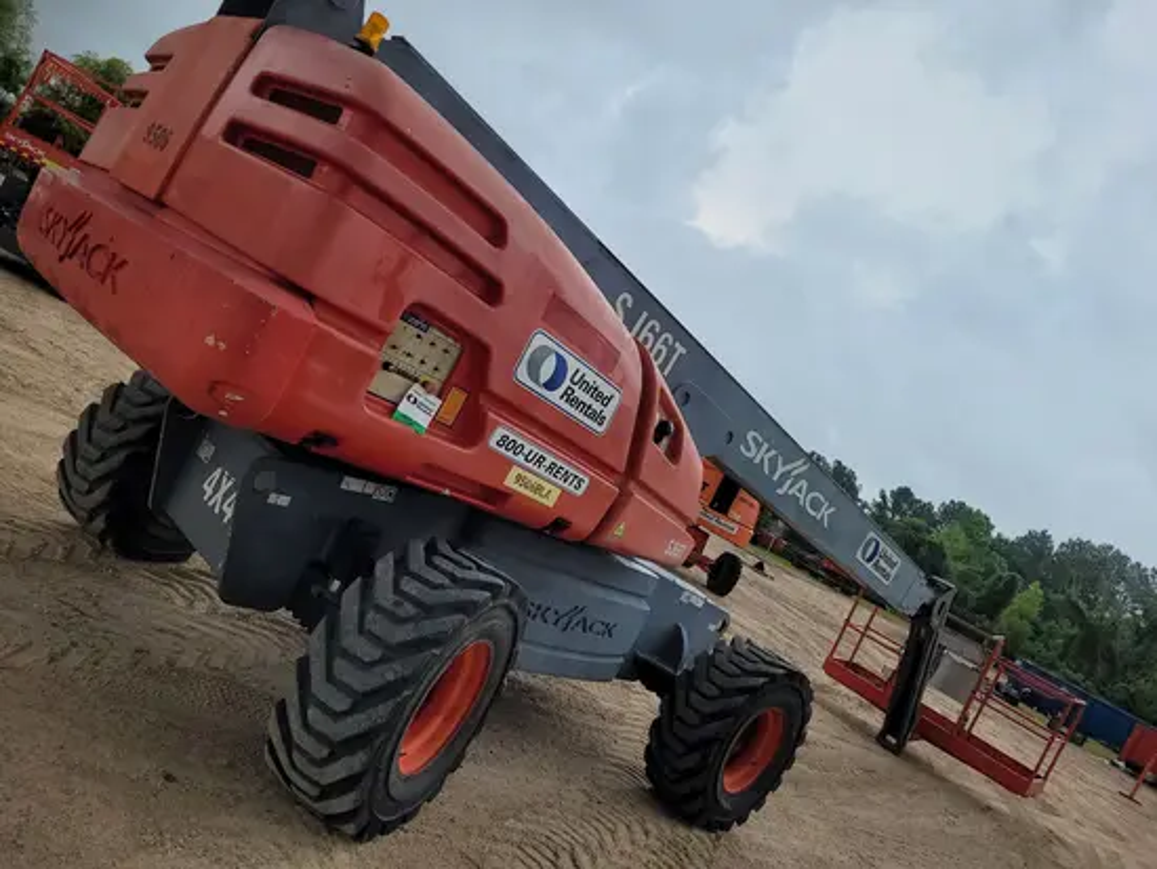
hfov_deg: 67.3
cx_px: 578
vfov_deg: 53.1
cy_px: 434
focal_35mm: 26
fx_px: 869
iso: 40
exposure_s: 1/238
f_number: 1.8
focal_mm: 5.4
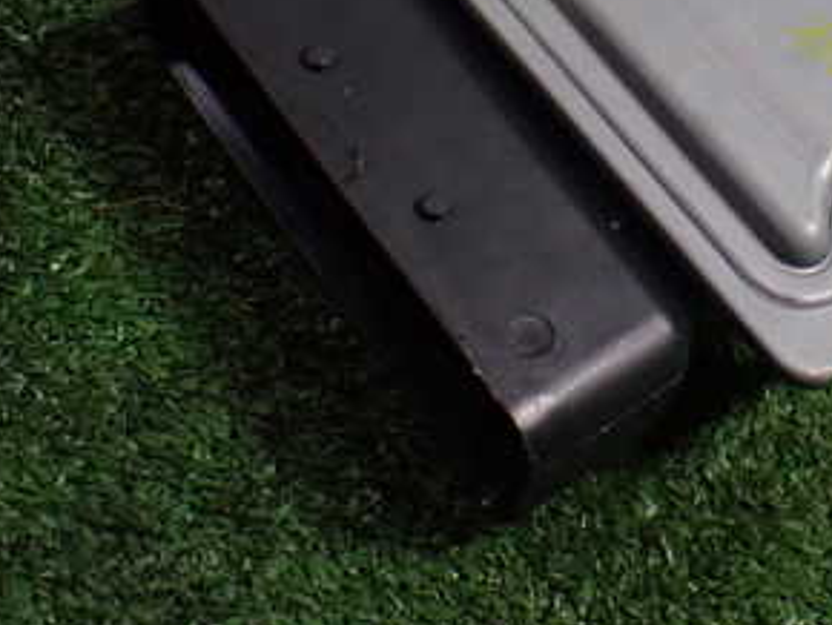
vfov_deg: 22.9
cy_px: 26
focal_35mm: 62
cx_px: 723
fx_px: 1491
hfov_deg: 30.0
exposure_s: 1/125
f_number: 2.3
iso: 500
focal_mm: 5.4
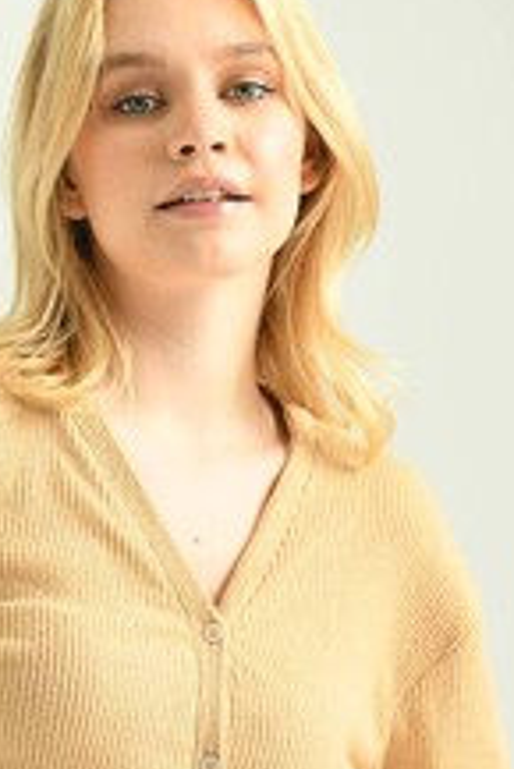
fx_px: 9557
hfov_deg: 3.1
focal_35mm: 447
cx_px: 14
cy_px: 705
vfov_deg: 4.6
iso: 125
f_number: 5.6
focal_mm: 180
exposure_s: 1/160
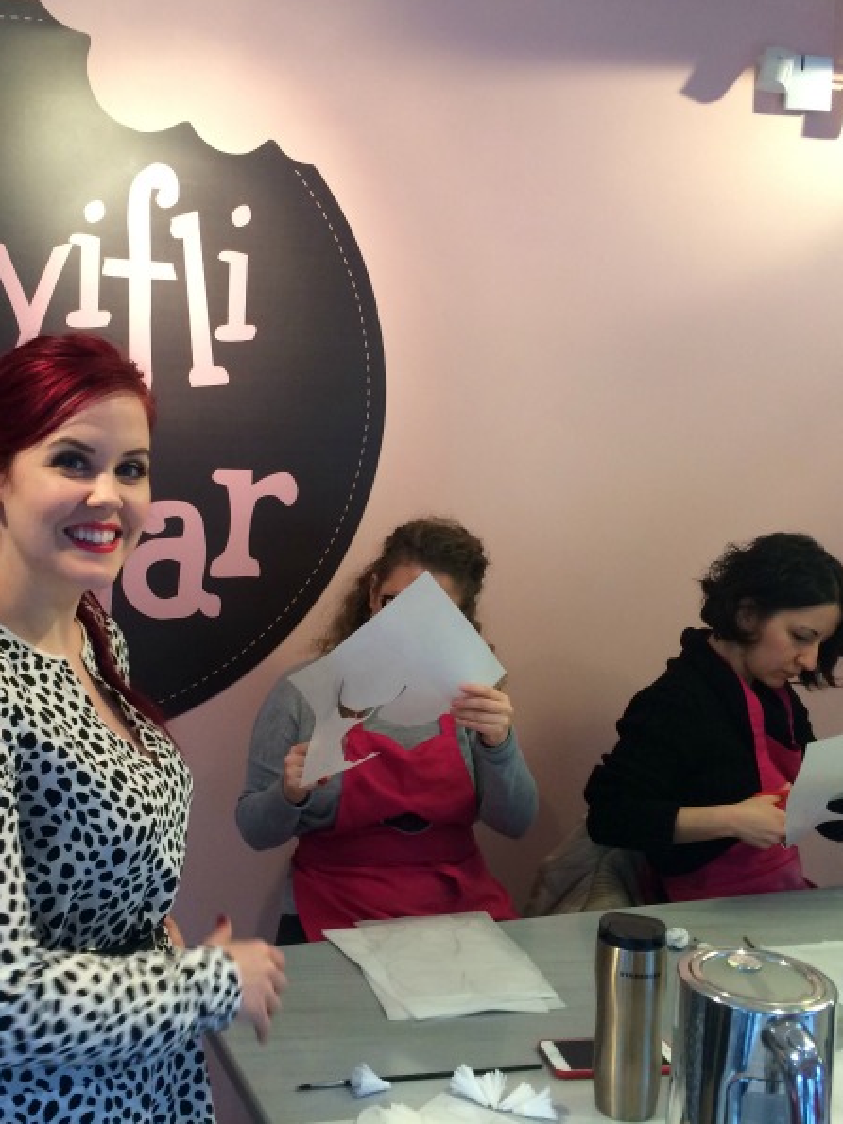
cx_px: 314
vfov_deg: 47.9
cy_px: 561
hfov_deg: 36.6
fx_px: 1267
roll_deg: -0.8
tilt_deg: -7.0
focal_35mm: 39
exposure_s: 1/33
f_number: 2.2
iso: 64
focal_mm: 4.15
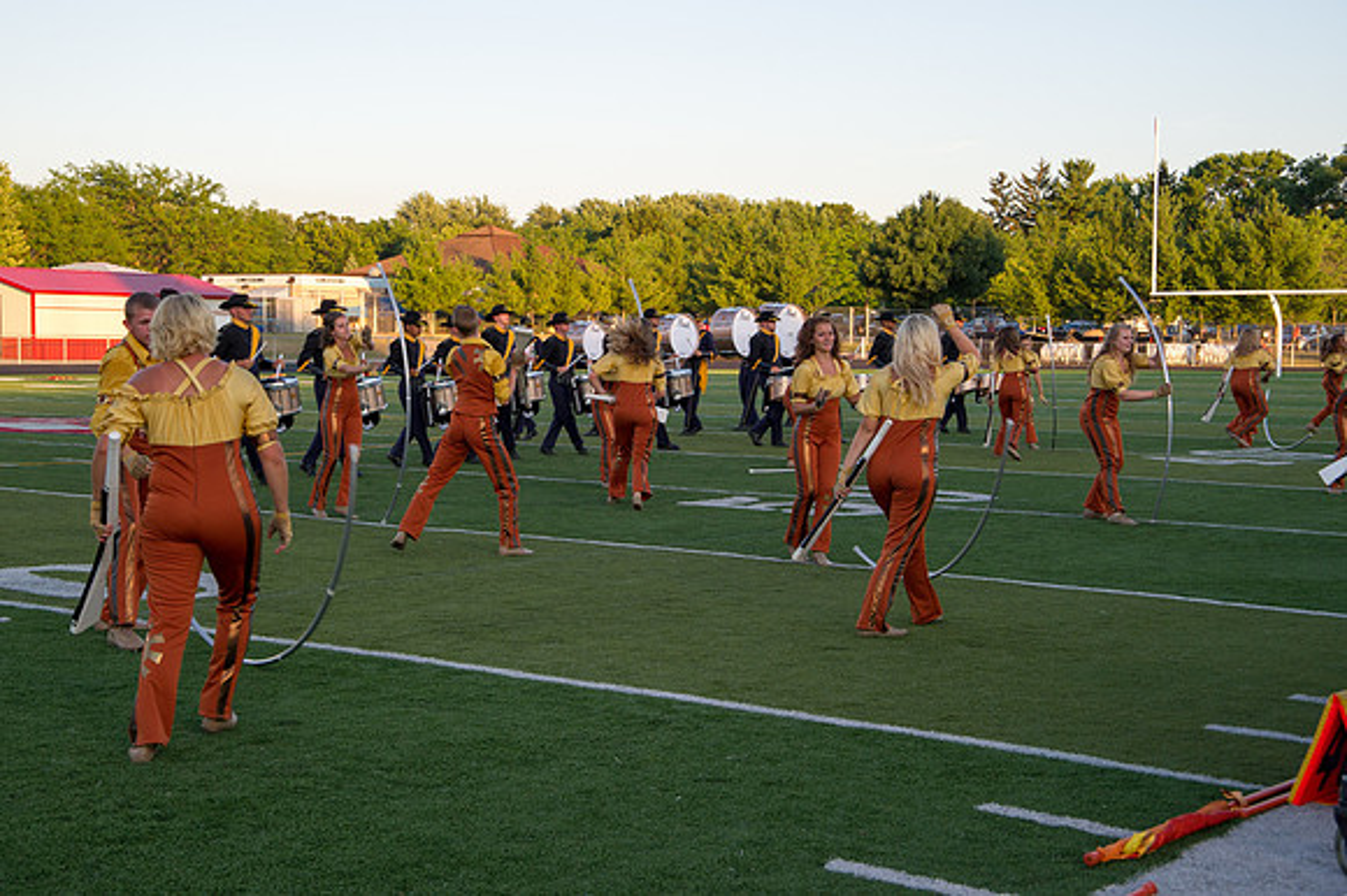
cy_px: 438
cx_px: 632
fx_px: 2120
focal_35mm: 57
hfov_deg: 35.2
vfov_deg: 23.9
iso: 640
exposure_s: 1/250
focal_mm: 50
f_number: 8
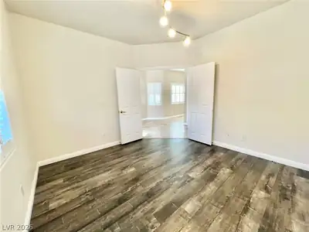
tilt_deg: -8.2
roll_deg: +2.0
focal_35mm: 13
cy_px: 116
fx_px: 116
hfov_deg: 106.2
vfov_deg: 89.9
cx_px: 154
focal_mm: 1.57
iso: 32
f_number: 1.8
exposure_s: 1/122
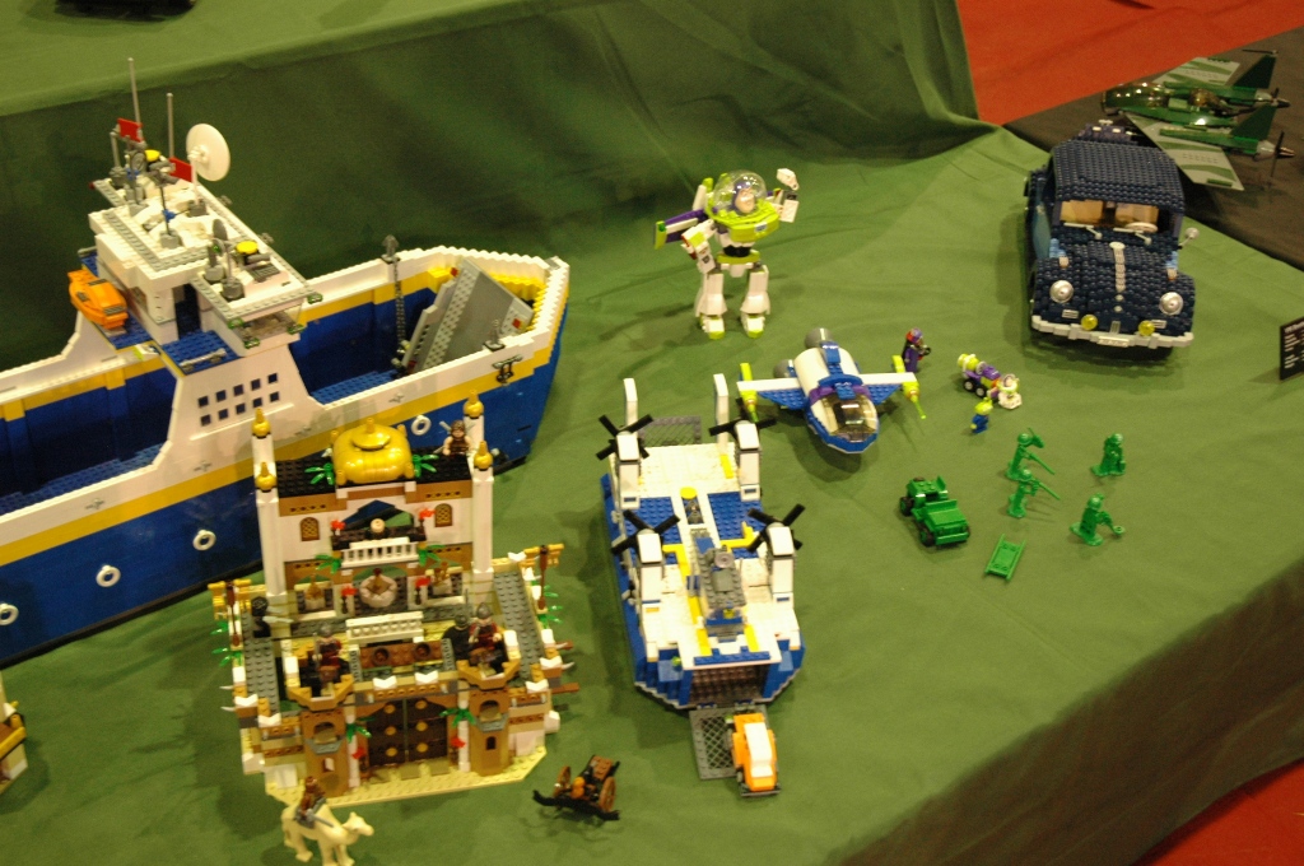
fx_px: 1682
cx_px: 652
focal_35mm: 46
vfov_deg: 28.9
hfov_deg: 42.4
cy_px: 433
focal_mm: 31
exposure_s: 1/13
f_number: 5
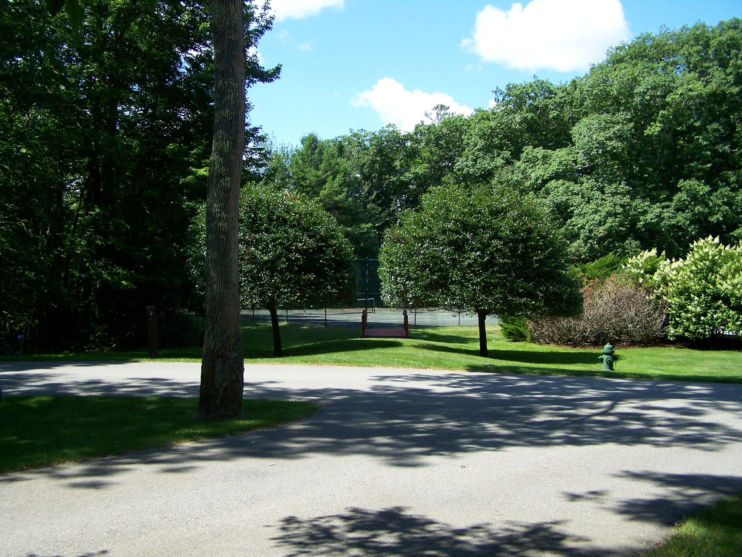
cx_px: 371
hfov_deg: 49.0
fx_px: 815
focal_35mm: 38
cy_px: 278
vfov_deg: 37.7
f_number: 2.8
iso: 80
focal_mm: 6.3
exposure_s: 1/640
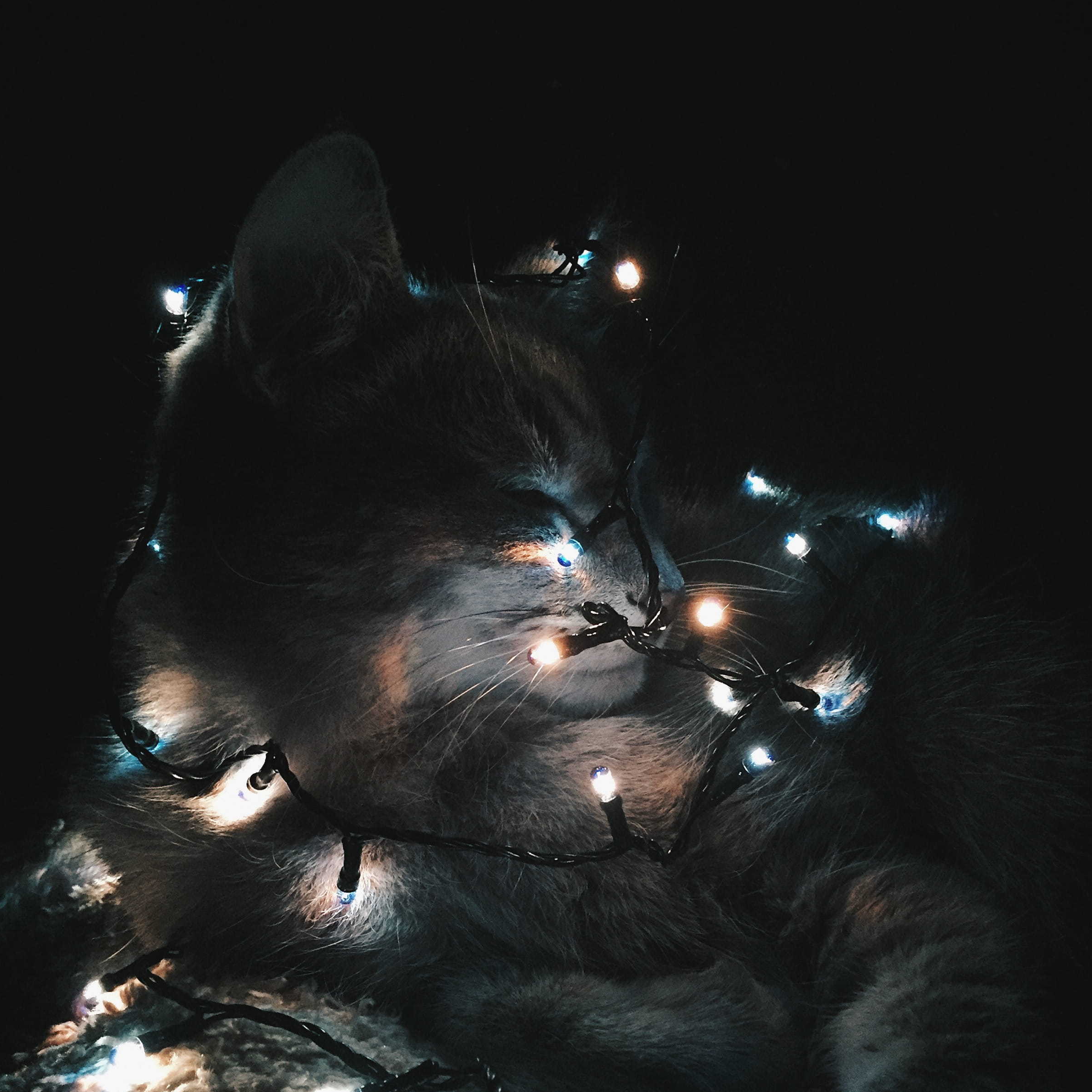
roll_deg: +1.0
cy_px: 630
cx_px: 558
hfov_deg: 47.2
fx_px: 1249
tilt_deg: -14.6
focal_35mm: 35
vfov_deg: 47.1
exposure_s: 1/25
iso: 250
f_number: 2.2
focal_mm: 4.15
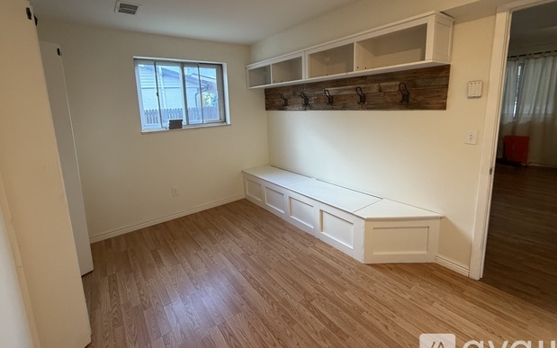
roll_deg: +3.4
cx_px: 265
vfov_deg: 70.7
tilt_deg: -9.6
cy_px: 145
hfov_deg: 97.7
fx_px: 243
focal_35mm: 16
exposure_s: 1/60
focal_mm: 2.22
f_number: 2.2
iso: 320
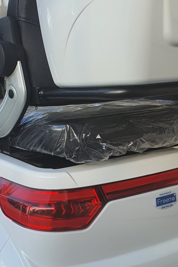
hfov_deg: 22.3
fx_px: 452
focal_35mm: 61
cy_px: 153
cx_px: 87
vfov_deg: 32.8
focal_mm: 4.3
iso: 50
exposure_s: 1/503
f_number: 2.4
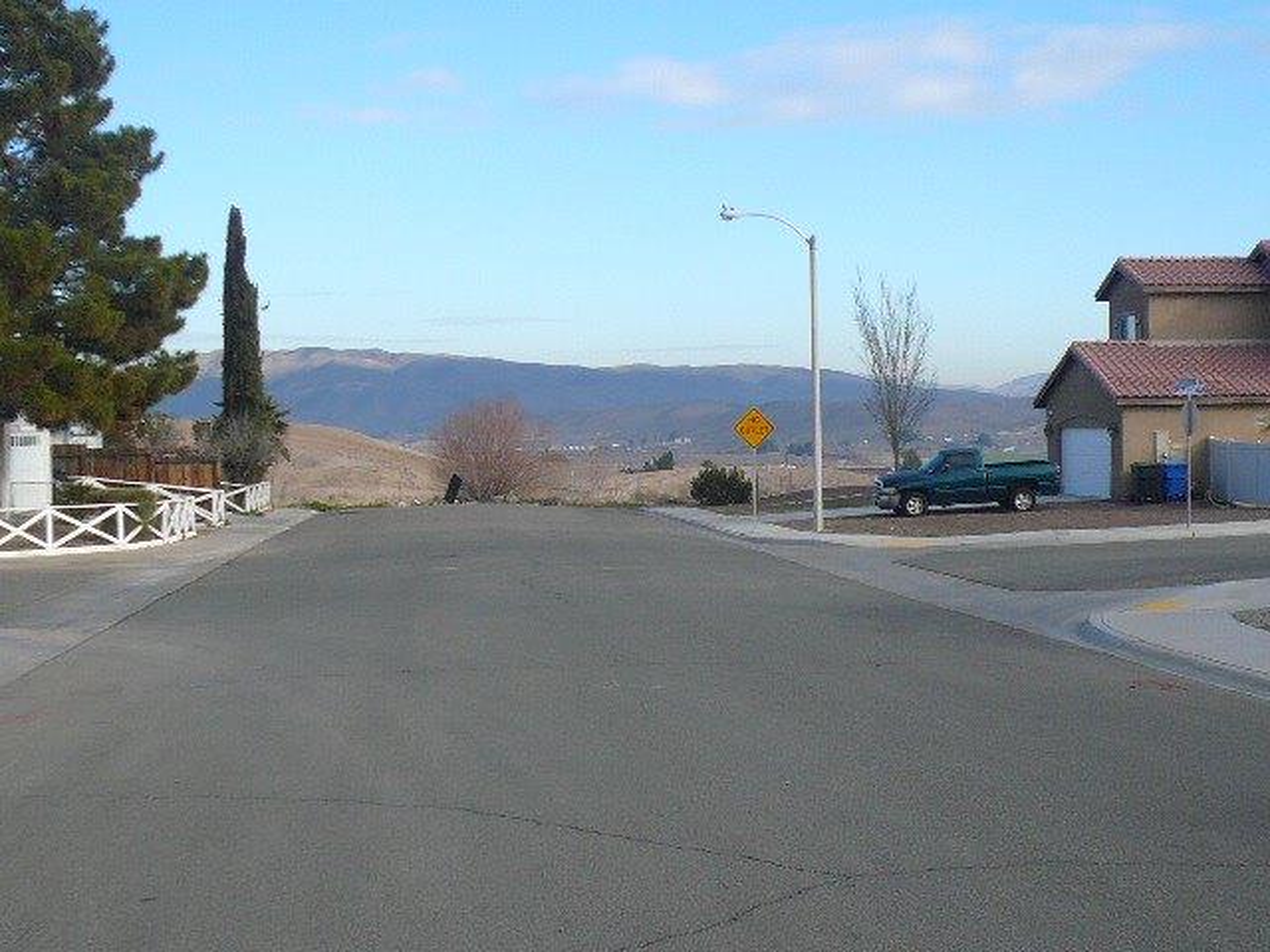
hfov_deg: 36.2
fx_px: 1944
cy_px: 476
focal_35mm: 53
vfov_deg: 27.5
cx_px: 635
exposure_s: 1/800
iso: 100
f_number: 3
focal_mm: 5.7
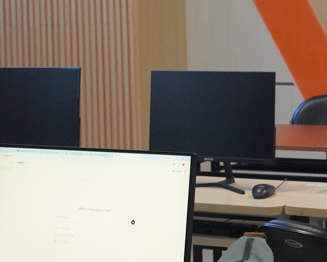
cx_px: 377
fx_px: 1259
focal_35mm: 130
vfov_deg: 11.7
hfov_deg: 14.4
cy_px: -35
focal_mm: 35
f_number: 4
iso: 5000
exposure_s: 1/160
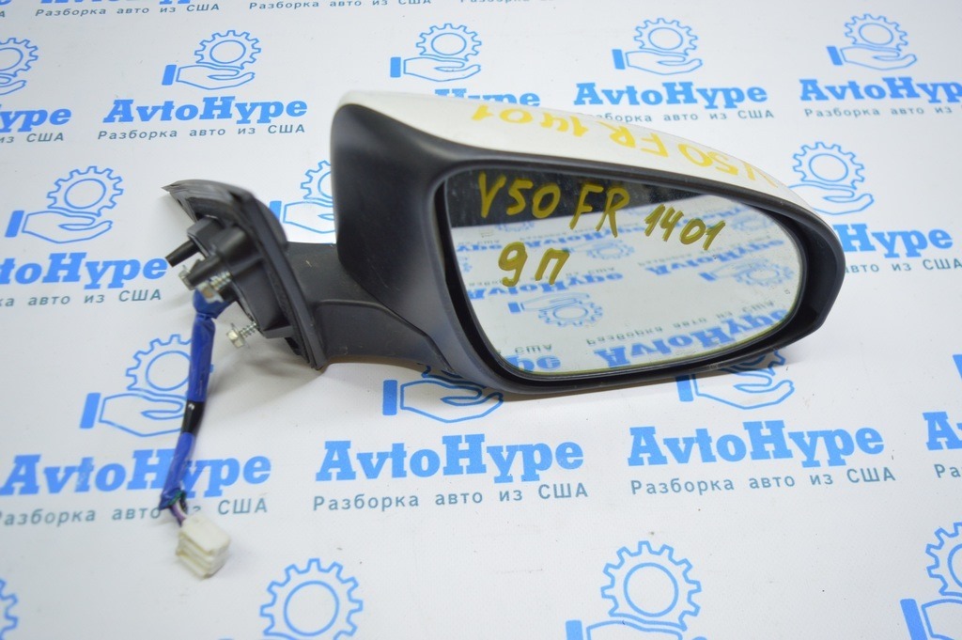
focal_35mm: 32
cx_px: 481
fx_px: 841
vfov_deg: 41.6
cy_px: 320
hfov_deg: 59.5
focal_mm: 21
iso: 400
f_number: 3.8
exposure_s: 1/50
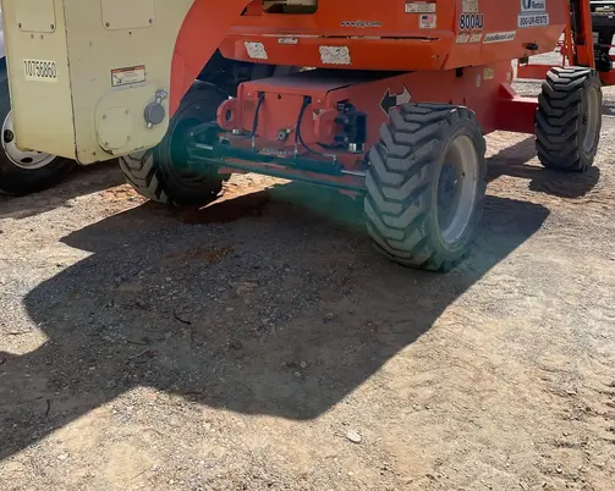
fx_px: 673
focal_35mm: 37
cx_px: 307
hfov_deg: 49.1
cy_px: 100
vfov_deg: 38.6
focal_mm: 4.2
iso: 50
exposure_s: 1/5556
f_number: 1.6
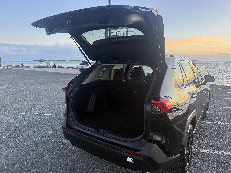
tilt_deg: -8.6
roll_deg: +0.7
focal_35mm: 24
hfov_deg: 71.6
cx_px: 116
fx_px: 160
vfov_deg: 56.8
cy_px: 86
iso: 200
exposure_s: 1/113
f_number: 1.78
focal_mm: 6.76
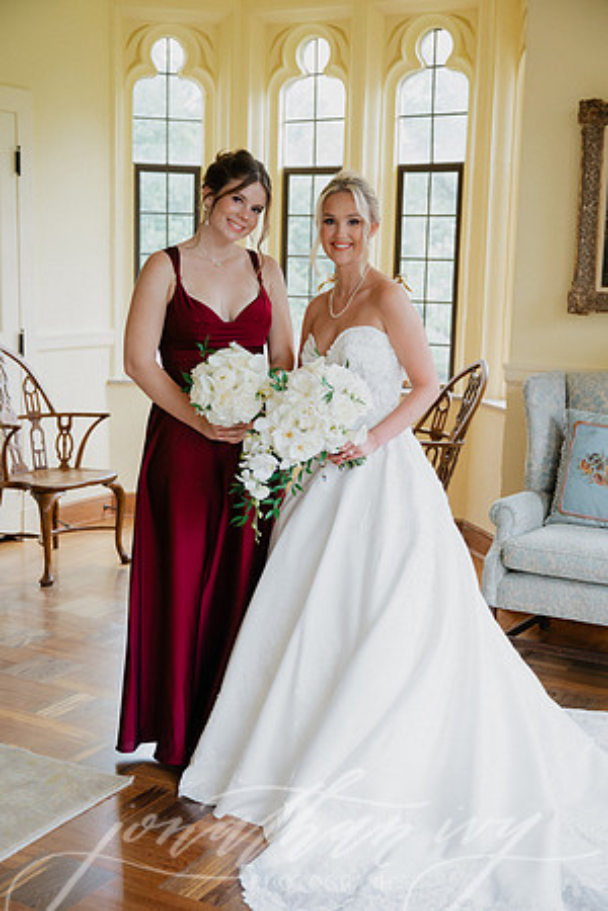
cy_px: 456
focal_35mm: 46
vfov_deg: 42.7
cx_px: 304
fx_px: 1165
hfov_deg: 29.2
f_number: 3.5
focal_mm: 46
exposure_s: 1/200
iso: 1000
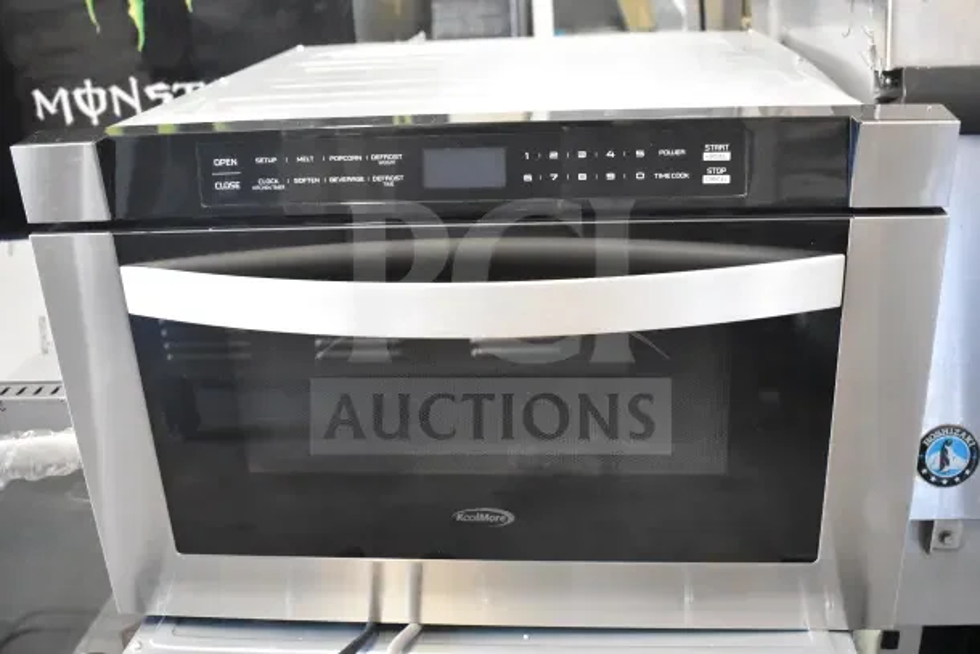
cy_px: 327
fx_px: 980
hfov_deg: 53.1
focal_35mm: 36
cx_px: 490
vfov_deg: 36.9
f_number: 3.8
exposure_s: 1/50
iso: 6400
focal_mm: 24
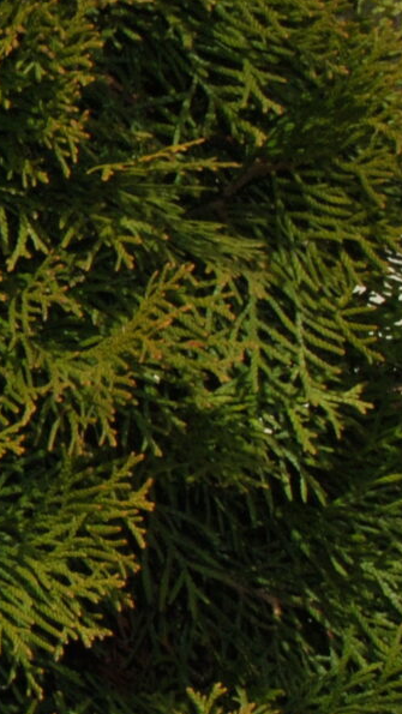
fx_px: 3844
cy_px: 503
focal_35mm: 203
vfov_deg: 10.6
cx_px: -1092
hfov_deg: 5.4
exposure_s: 1/200
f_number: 11
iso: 100
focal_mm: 30
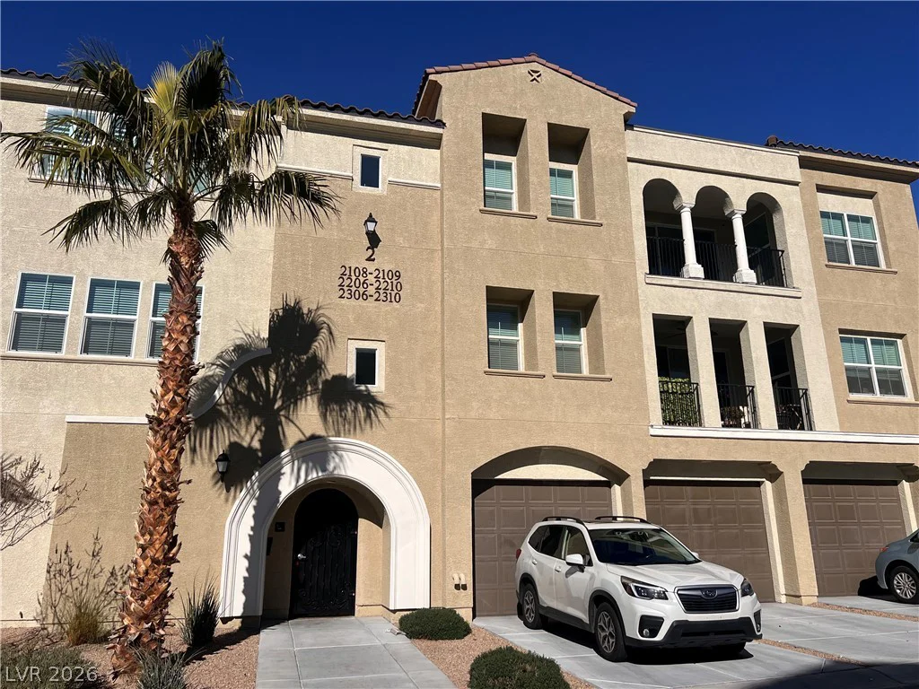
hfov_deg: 67.3
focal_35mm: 26
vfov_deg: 53.1
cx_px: 460
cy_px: 344
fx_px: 690
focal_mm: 5.7
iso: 50
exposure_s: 1/10309
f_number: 1.5
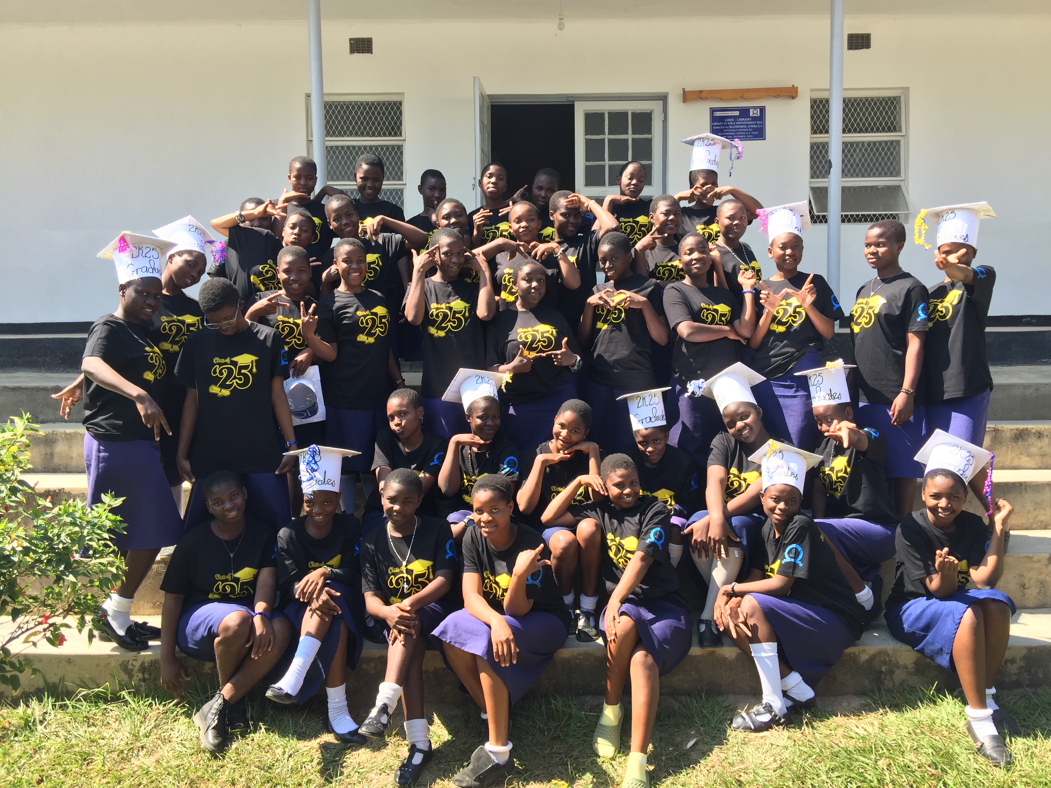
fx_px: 880
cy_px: 394
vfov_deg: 48.2
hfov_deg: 61.7
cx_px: 526
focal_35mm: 29
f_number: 2.2
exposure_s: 1/399
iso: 32
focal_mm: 4.15
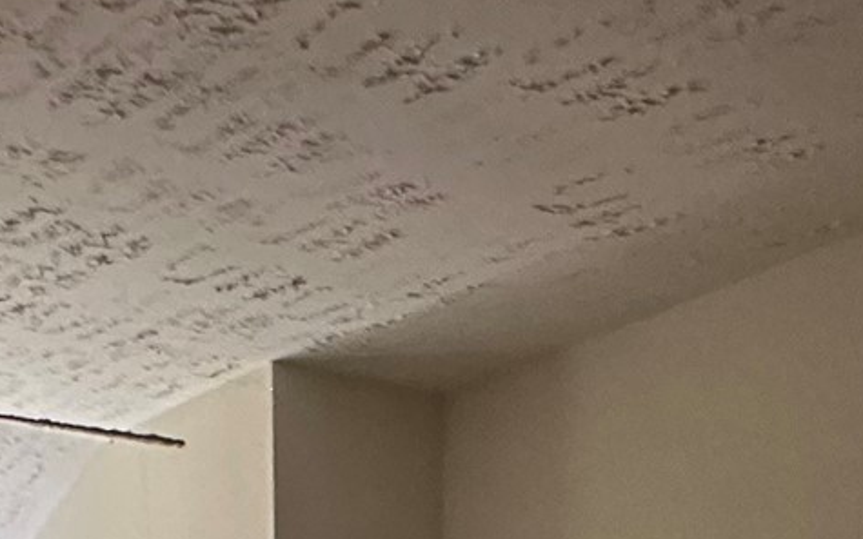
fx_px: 1505
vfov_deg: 16.9
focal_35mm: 64
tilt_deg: -3.7
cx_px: 278
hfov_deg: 31.7
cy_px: 956
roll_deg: +0.5
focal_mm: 2.22
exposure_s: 1/60
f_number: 2.2
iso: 1000
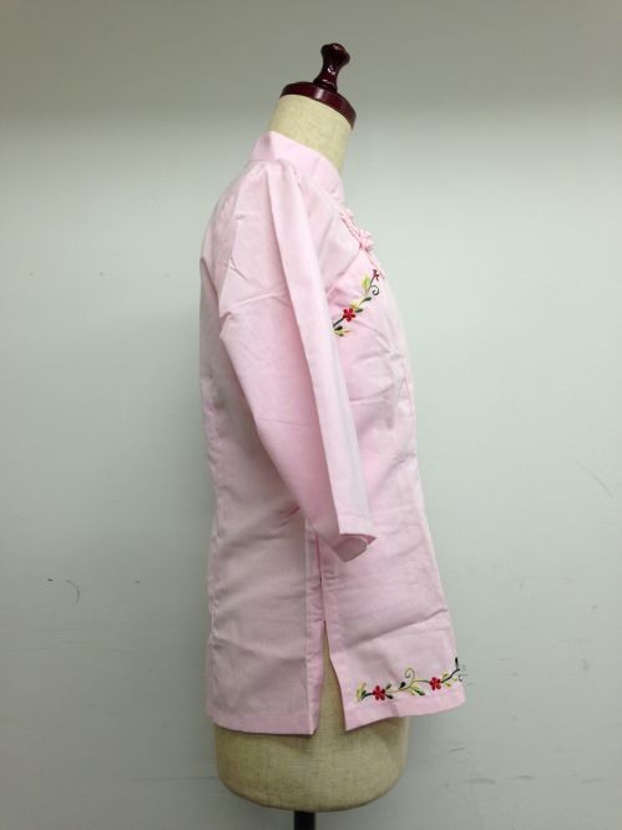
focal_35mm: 33
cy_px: 415
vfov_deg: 55.4
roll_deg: +1.0
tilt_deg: +2.6
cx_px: 311
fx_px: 791
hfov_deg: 42.9
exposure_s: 1/25
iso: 50
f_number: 2.4
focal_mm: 4.12
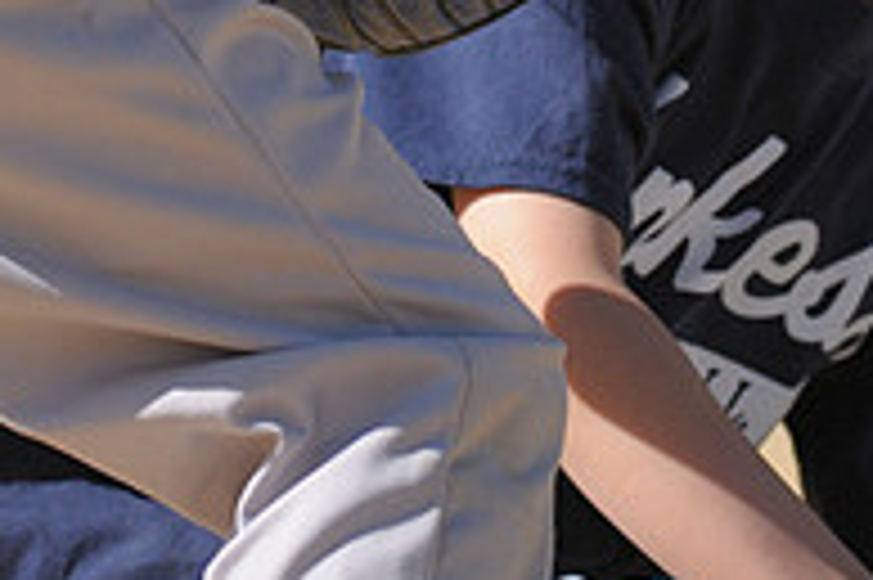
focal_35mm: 897
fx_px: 21733
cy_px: -263
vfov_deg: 1.5
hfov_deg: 2.3
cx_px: 396
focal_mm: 200
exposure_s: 1/4000
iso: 640
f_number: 4
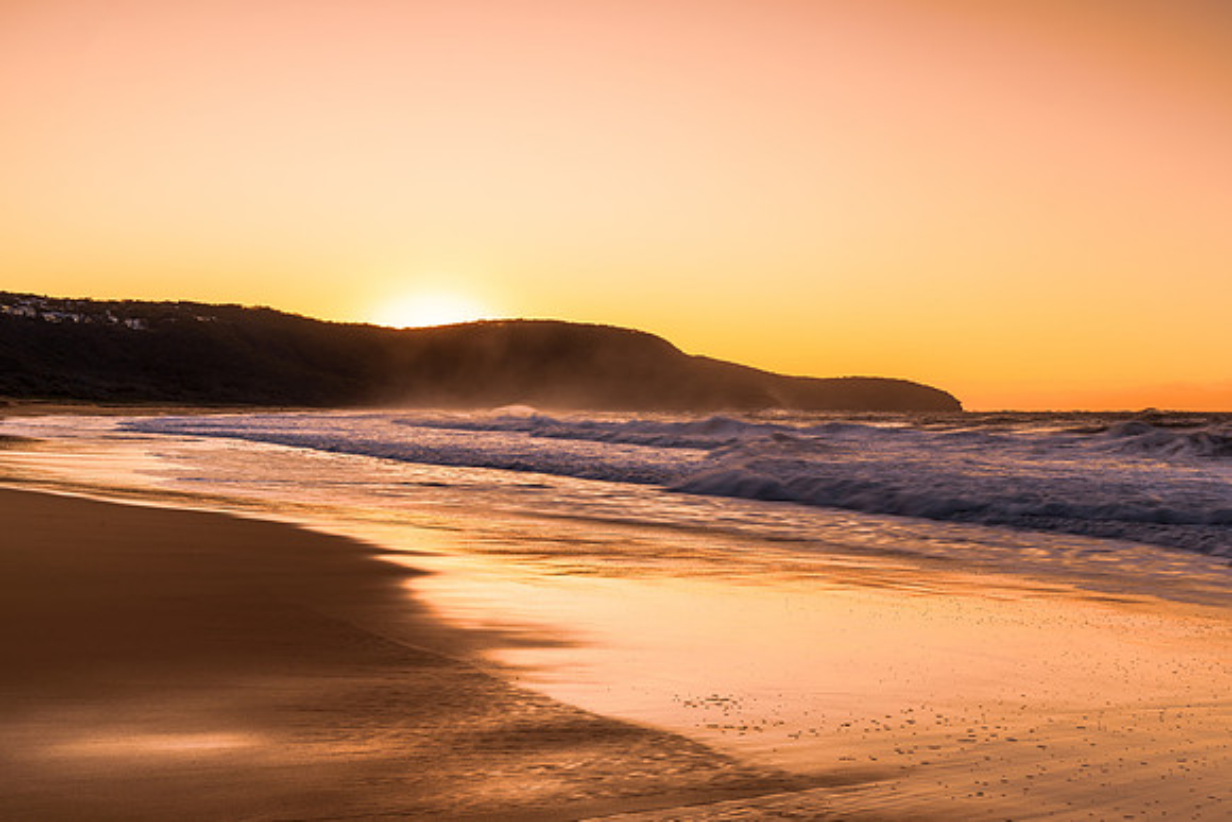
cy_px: 402
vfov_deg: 32.8
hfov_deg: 47.6
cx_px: 624
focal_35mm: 41
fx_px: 1398
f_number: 9
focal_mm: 40
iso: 64
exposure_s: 1/6
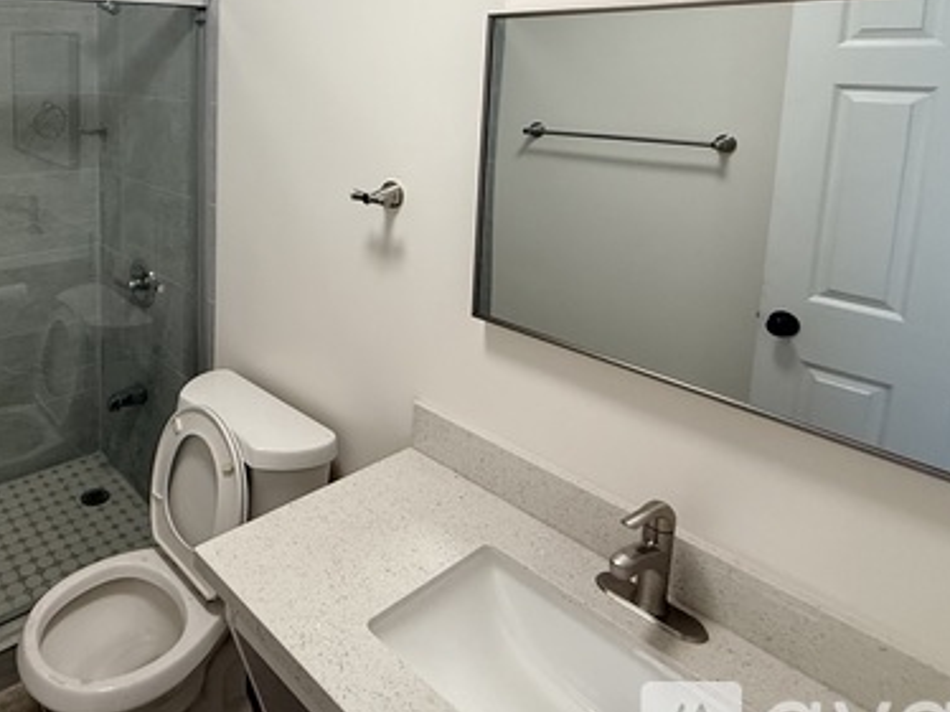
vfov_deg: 51.6
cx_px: 204
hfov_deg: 64.0
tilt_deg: -5.4
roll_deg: +0.1
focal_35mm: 25
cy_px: 147
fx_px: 686
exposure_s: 1/120
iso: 200
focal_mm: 2.22
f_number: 2.2
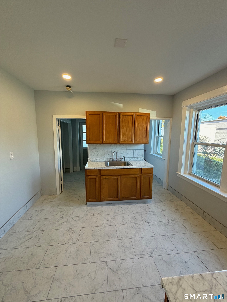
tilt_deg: -6.5
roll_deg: -0.8
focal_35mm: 14
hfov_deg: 85.7
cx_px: 114
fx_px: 122
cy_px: 151
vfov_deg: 102.1
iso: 160
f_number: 2.2
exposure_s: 1/121
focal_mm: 2.22
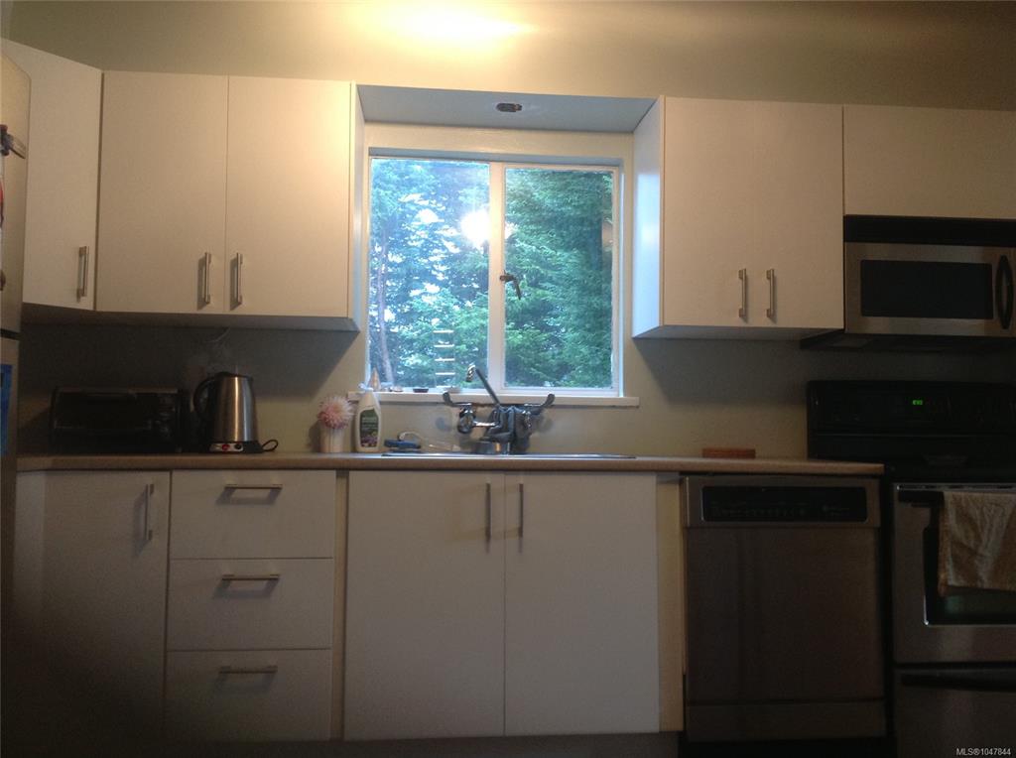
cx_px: 508
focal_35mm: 35
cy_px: 379
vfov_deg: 40.6
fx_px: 1025
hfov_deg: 52.7
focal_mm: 4.28
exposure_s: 1/15
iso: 125
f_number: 2.4
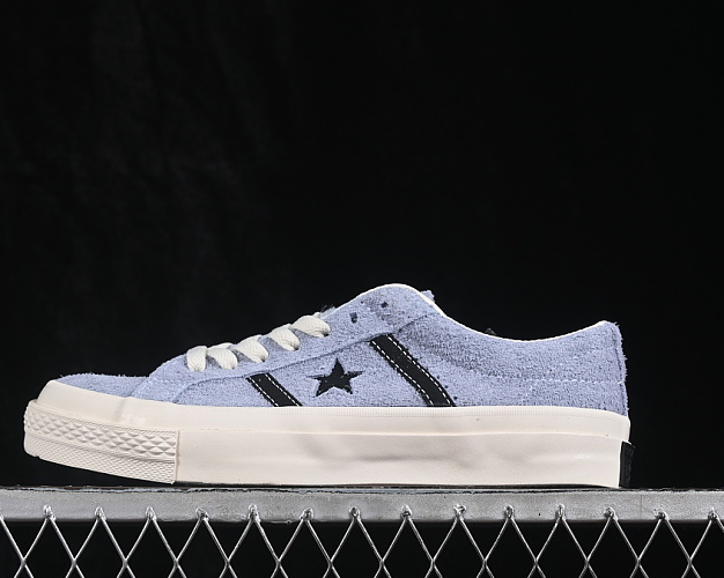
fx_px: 1927
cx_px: 327
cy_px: 297
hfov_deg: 21.3
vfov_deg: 17.1
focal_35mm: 90
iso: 160
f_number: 8
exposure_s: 1/80
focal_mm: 50
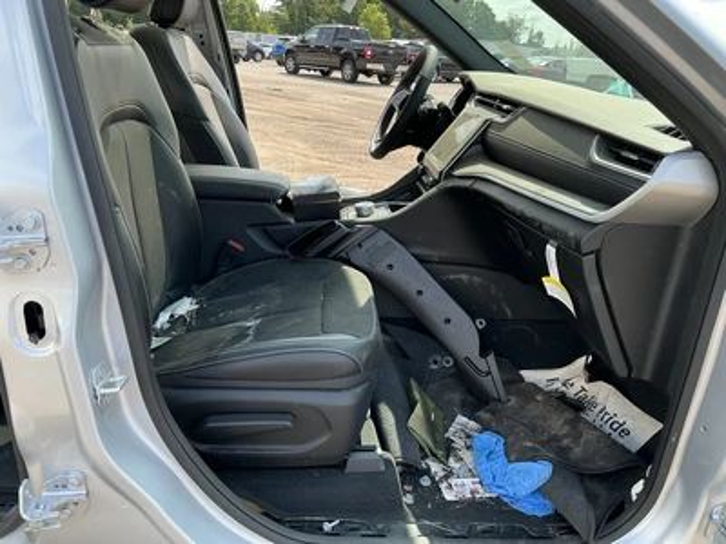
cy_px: 272
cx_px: 363
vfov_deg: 49.7
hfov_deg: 63.4
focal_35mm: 28
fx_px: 587
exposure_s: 1/372
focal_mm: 3
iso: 25
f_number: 1.8
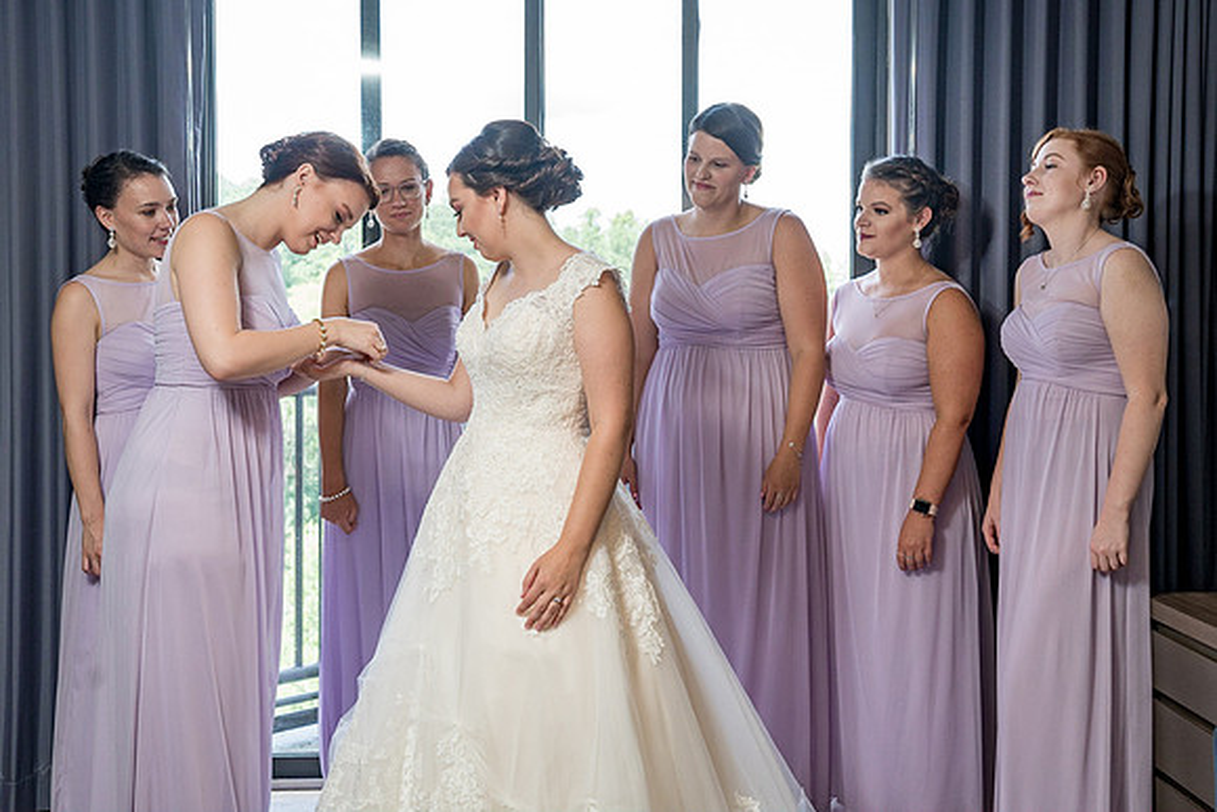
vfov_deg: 28.2
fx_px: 1616
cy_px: 361
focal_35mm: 48
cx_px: 580
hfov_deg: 41.3
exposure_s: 1/200
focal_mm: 43
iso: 1000
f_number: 5.6
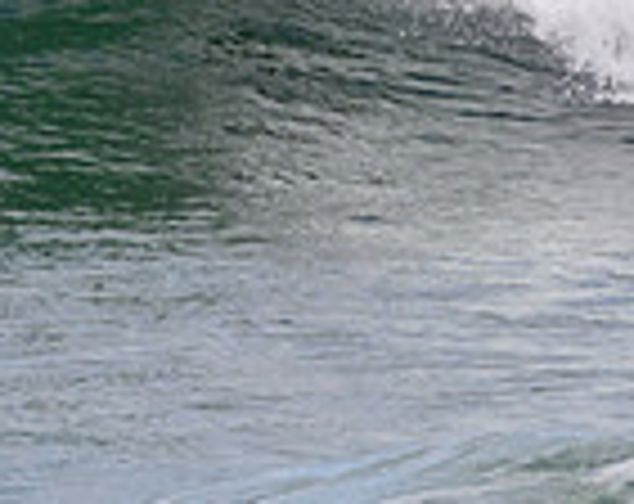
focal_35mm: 3099
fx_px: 57989
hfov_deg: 0.6
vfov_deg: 0.5
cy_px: -137
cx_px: 144
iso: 900
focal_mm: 800
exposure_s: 1/2000
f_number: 11
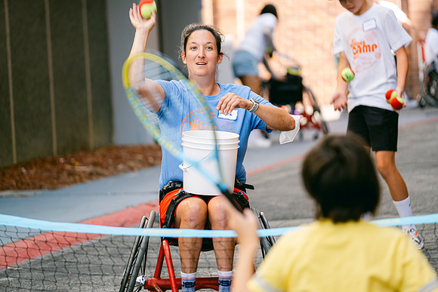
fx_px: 2555
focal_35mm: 210
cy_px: 146
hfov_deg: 9.8
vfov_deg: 6.5
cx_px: 219
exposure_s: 1/180
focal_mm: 140
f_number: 2.8
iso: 160
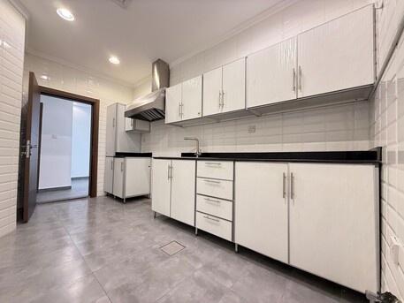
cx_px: 202
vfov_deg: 85.7
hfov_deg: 102.0
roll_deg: -1.1
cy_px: 152
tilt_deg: +2.0
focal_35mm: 14
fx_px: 163
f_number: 2.2
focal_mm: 2.22
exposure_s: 1/100
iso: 320
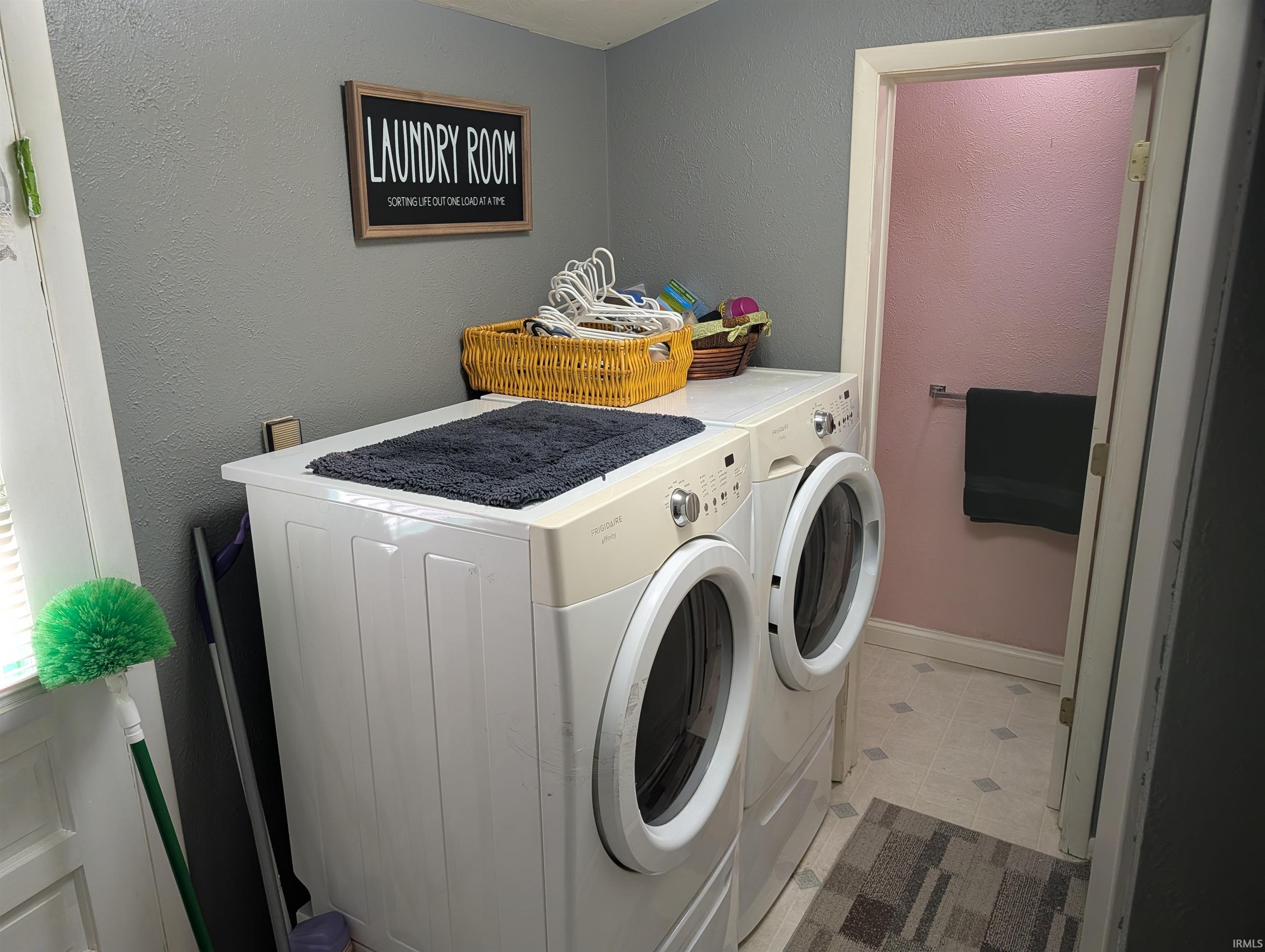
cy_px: 476
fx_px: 878
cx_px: 632
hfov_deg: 71.5
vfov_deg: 56.9
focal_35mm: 24
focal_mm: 6.9
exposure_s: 1/120
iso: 334
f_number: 1.68
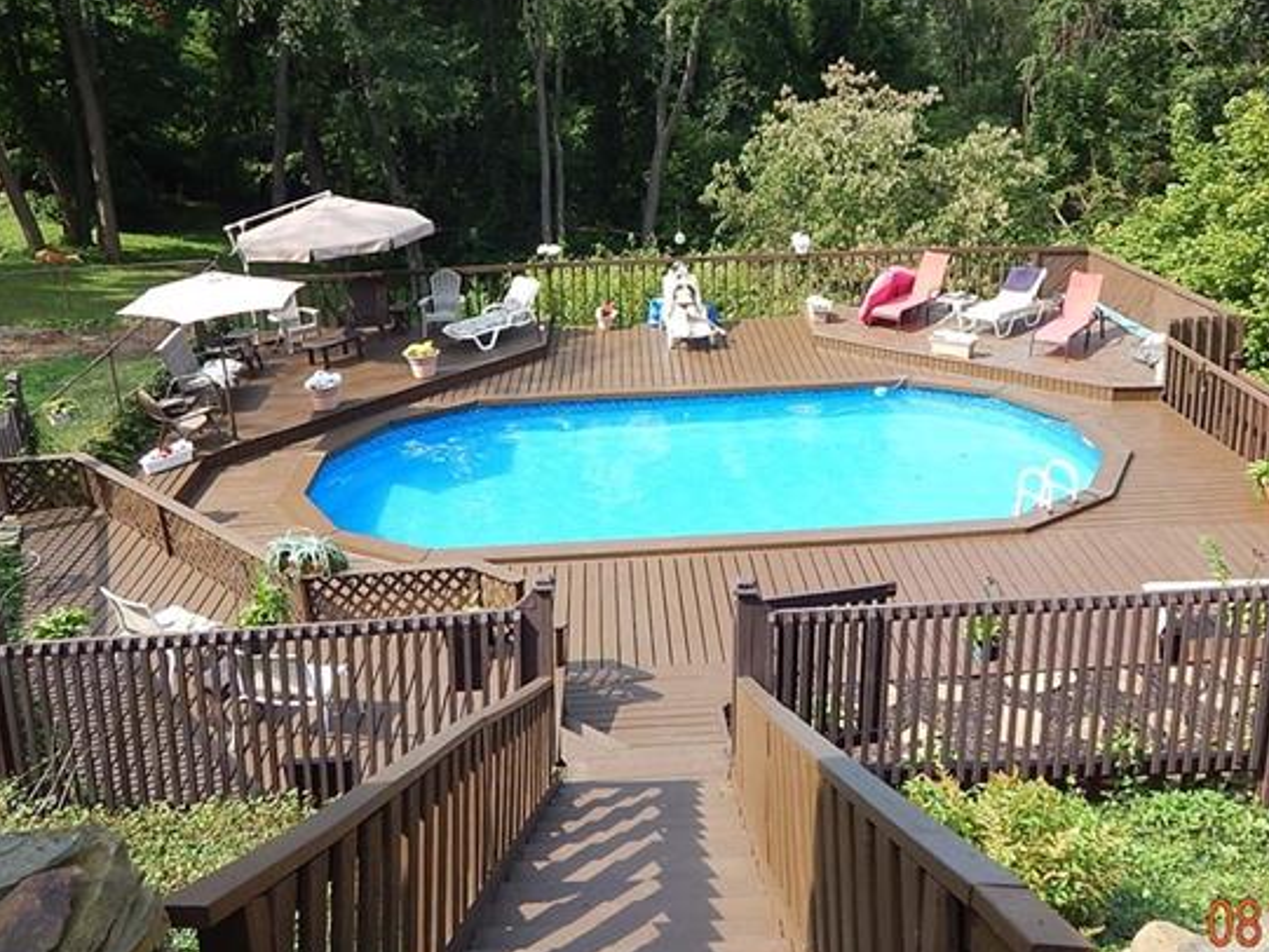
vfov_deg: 41.5
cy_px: 366
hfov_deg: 53.9
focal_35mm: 34
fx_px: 1247
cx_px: 671
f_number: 3
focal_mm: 4
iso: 125
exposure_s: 1/500
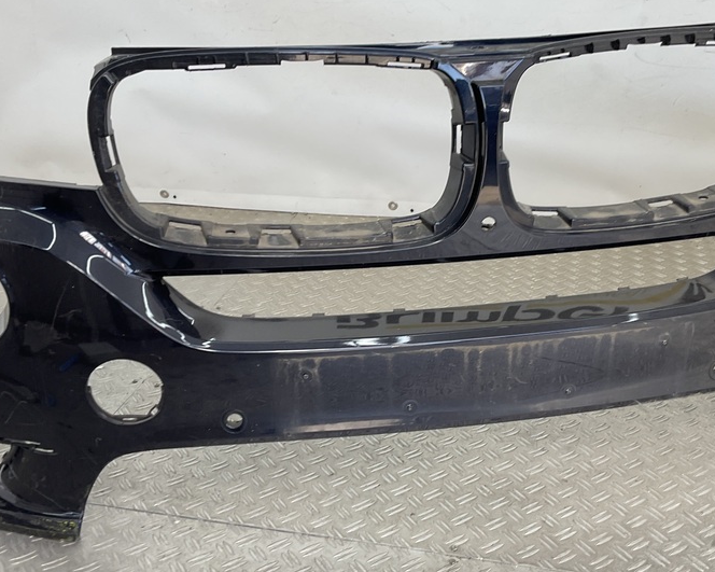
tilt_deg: -23.5
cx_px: 384
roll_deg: +1.2
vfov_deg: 34.9
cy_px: 290
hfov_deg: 42.9
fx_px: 910
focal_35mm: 43
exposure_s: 1/122
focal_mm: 3
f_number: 1.8
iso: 16
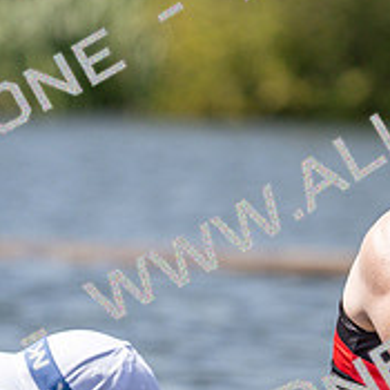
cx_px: 359
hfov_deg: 2.1
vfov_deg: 2.1
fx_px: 10720
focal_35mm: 841
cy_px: 326
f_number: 5.6
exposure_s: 1/2000
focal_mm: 298
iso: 320
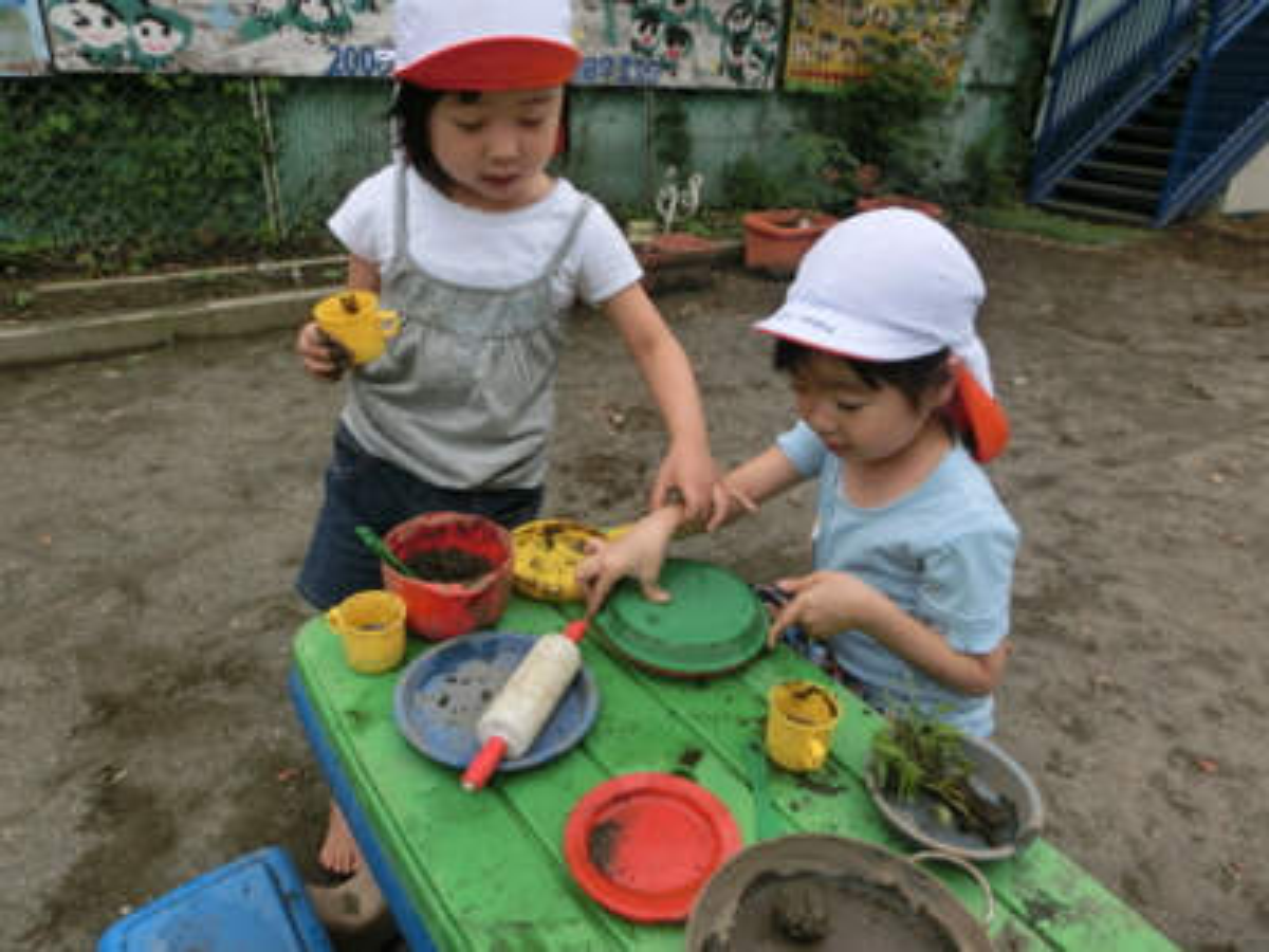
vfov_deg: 56.8
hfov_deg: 71.6
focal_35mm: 24
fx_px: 880
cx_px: 634
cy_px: 476
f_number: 3
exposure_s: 1/640
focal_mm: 4.24
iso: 80
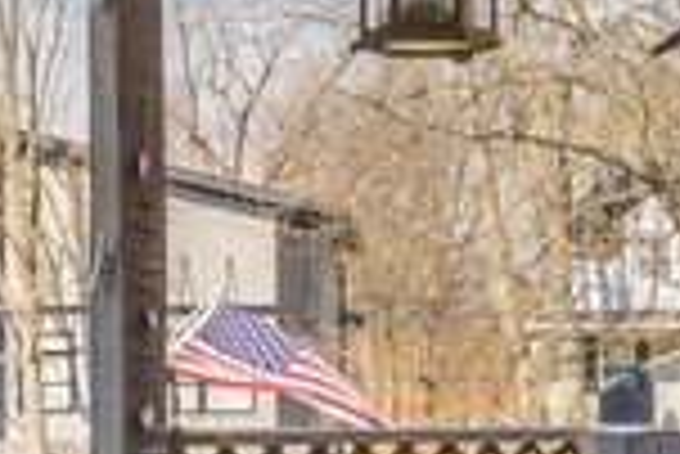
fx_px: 2174
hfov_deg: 17.7
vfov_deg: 11.9
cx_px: 209
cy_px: 353
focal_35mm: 115
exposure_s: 1/200
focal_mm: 16
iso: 100
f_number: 9
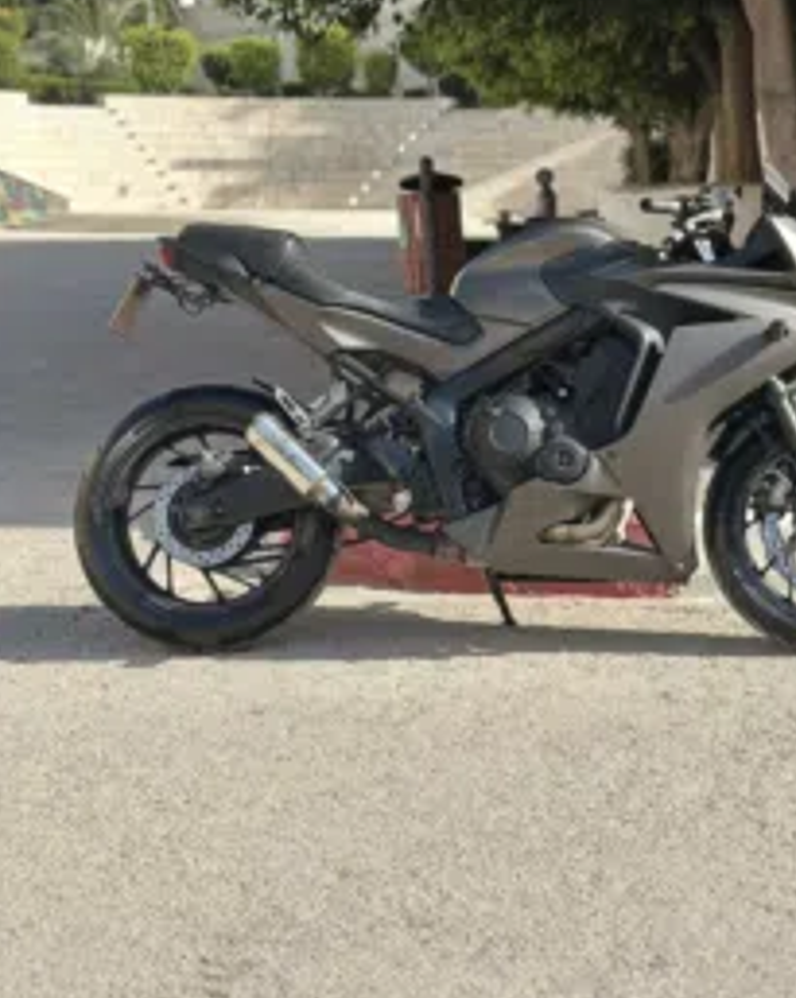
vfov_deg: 26.0
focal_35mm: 73
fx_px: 2154
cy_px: 388
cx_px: 567
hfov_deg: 20.8
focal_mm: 6.86
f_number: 1.78
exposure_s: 1/3597
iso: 100
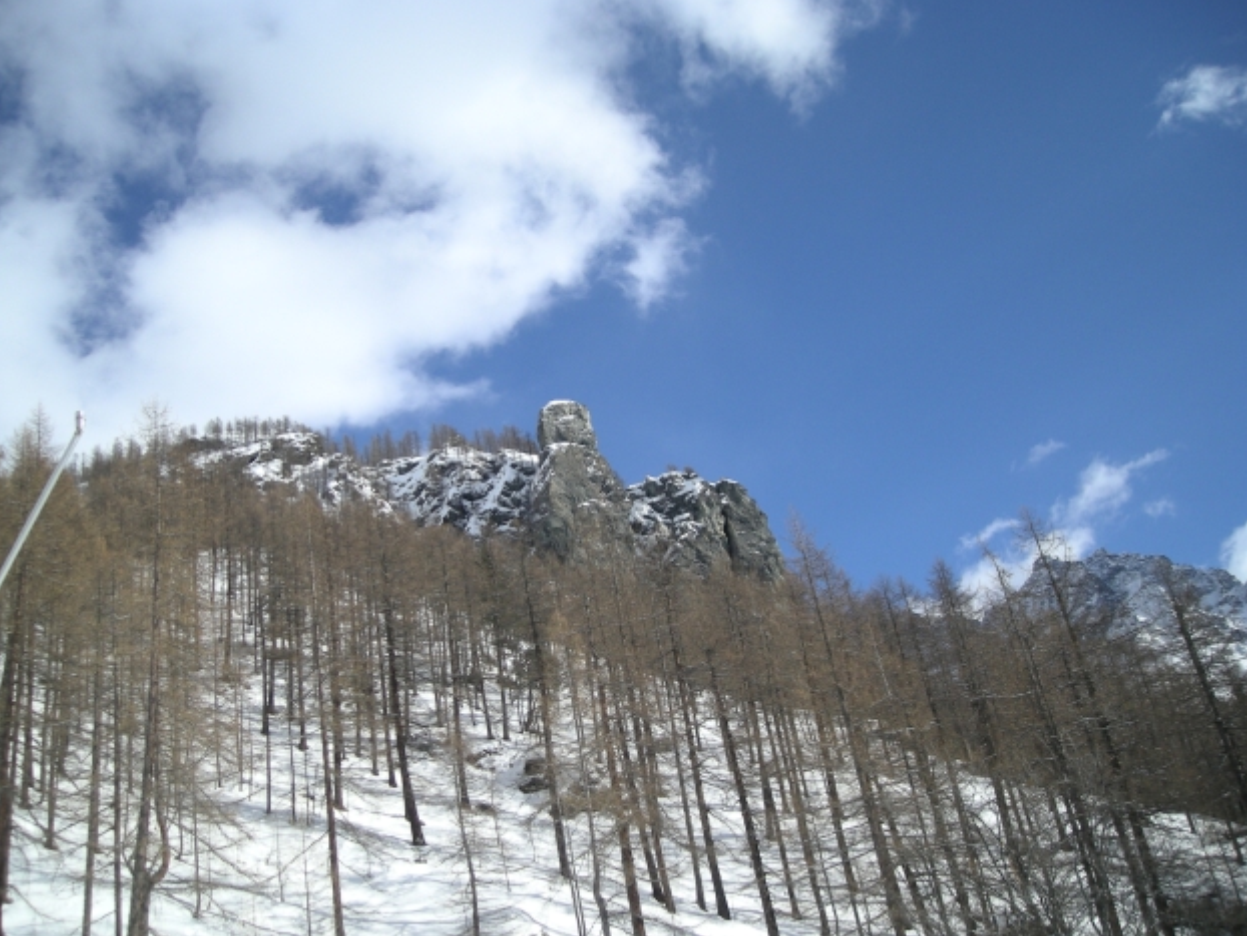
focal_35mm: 36
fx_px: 1297
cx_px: 619
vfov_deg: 39.7
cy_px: 457
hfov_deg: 51.3
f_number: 5.7
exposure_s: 1/260
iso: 50
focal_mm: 5.7
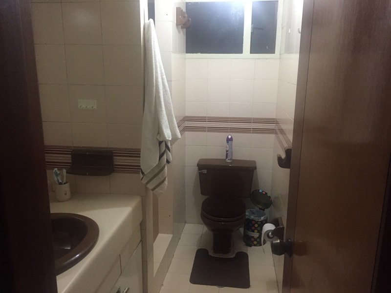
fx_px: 328
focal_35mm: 29
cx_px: 196
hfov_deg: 61.7
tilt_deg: -12.6
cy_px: 146
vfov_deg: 48.2
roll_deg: -1.3
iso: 250
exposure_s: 1/20
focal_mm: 4.15
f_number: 2.2
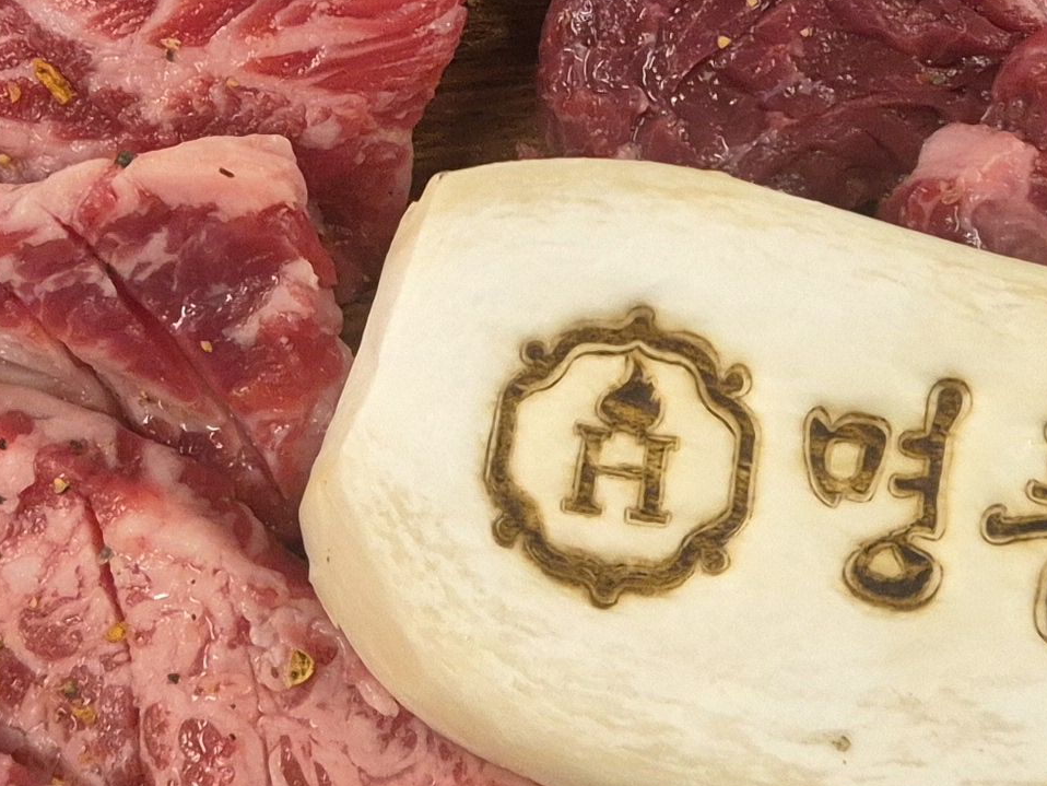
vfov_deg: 15.2
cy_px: 24
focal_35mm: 96
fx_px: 2904
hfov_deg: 20.4
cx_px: 432
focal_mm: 5.4
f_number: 1.8
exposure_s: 1/120
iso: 640
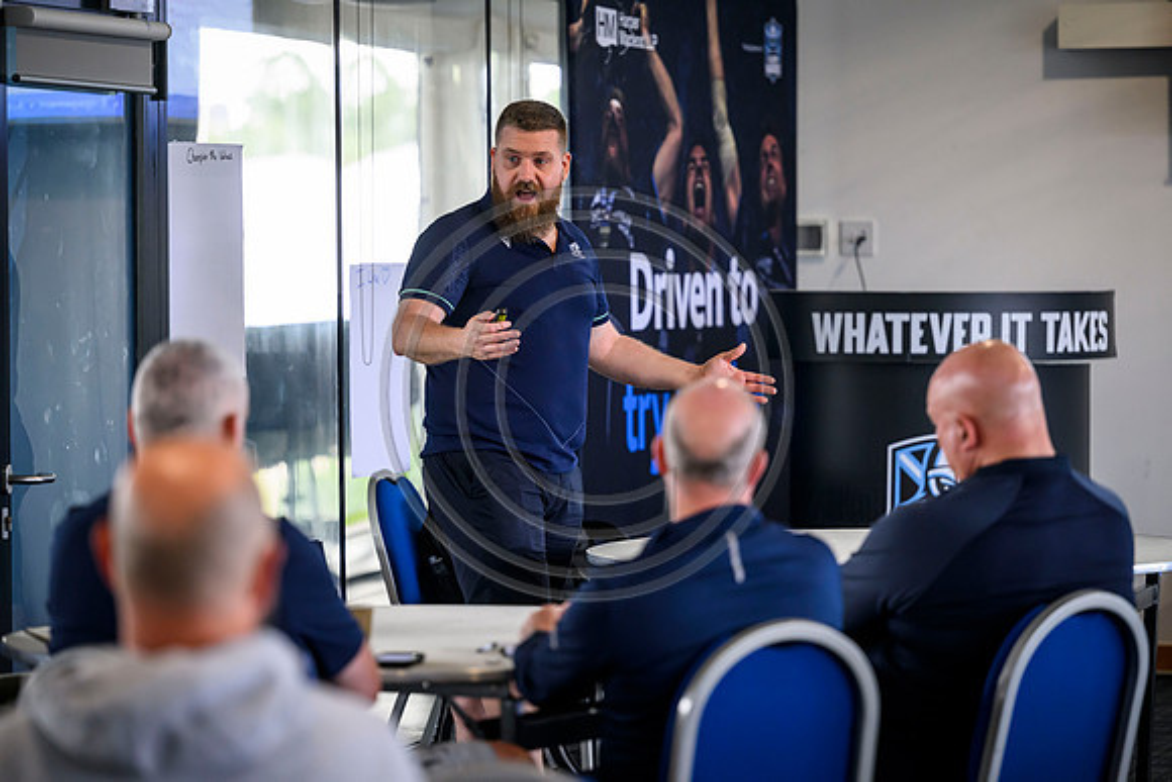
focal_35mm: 140
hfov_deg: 14.7
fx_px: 4559
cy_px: 391
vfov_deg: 9.8
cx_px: 586
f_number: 2.8
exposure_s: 1/500
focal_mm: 140
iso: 2500
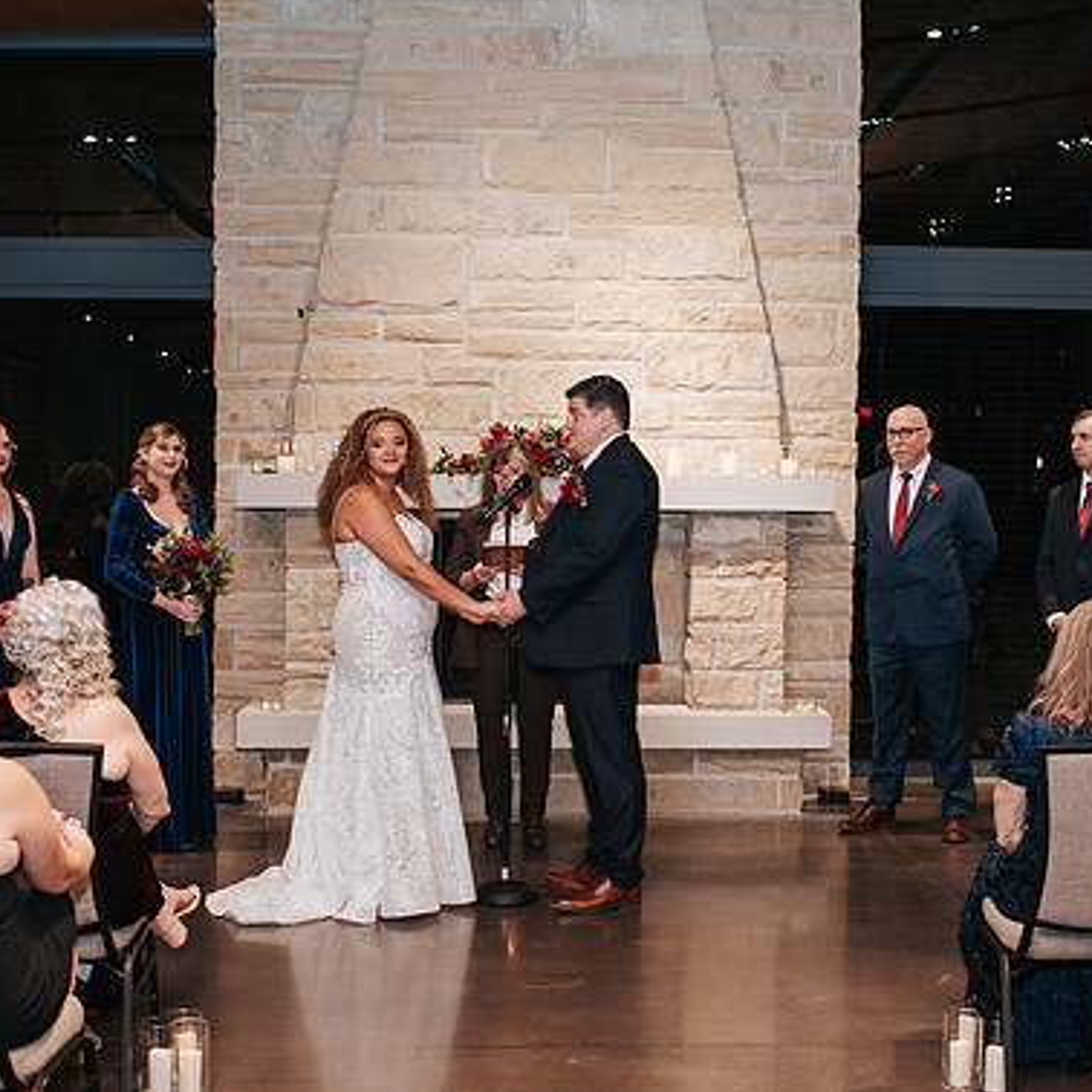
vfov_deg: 32.2
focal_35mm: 53
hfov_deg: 32.2
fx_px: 1892
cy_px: 614
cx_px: 584
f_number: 2.8
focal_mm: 35
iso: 1000
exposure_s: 1/200
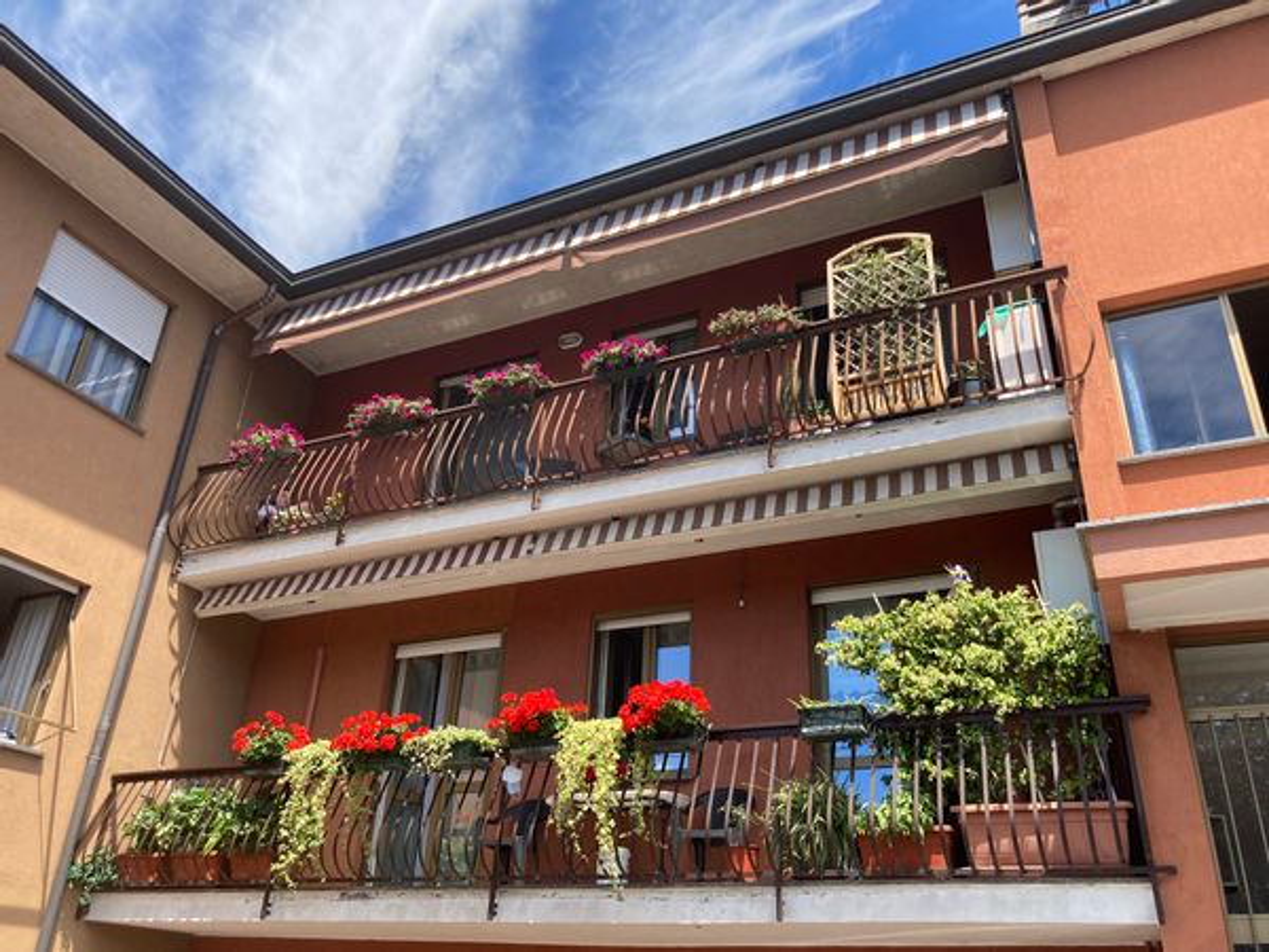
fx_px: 1026
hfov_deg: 63.4
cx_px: 634
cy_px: 476
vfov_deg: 49.7
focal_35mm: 28
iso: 20
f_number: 1.8
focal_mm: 3.99
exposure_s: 1/695
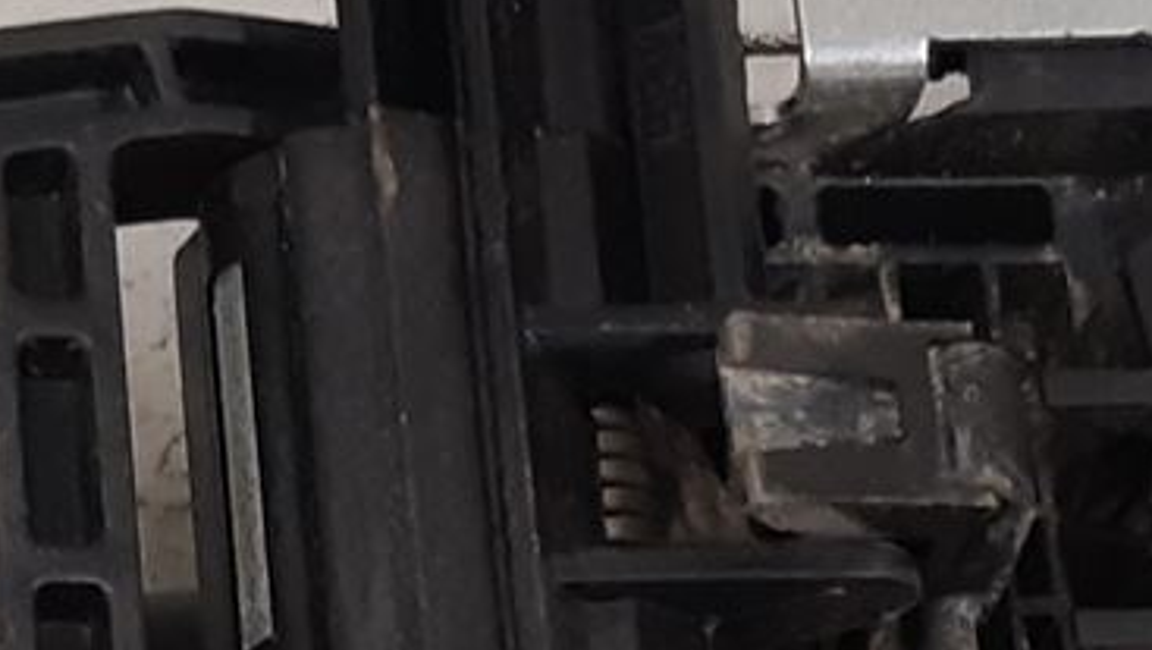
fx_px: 4830
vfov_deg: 7.6
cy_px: 879
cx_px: 615
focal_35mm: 158
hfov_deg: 13.6
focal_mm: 3.93
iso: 125
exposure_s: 1/50
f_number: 1.7
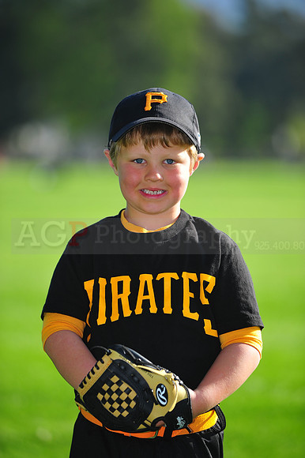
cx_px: 152
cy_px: 229
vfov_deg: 10.3
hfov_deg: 6.9
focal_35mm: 200
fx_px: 2545
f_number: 4
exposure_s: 1/1000
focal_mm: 200
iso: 200
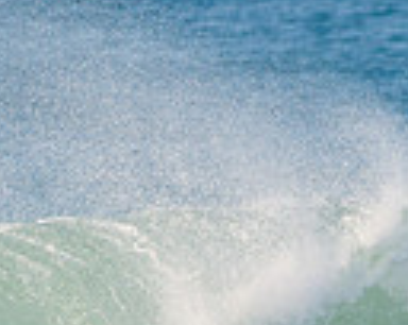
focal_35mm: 2126
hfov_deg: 0.9
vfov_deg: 0.7
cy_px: 495
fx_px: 25633
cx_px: 398
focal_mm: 500
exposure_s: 1/1600
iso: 180
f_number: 5.6
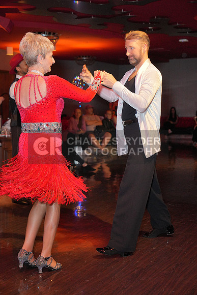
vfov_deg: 38.9
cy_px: 148
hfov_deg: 26.5
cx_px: 98
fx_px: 418
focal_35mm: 51
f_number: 4
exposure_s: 1/200
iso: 4000
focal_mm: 51
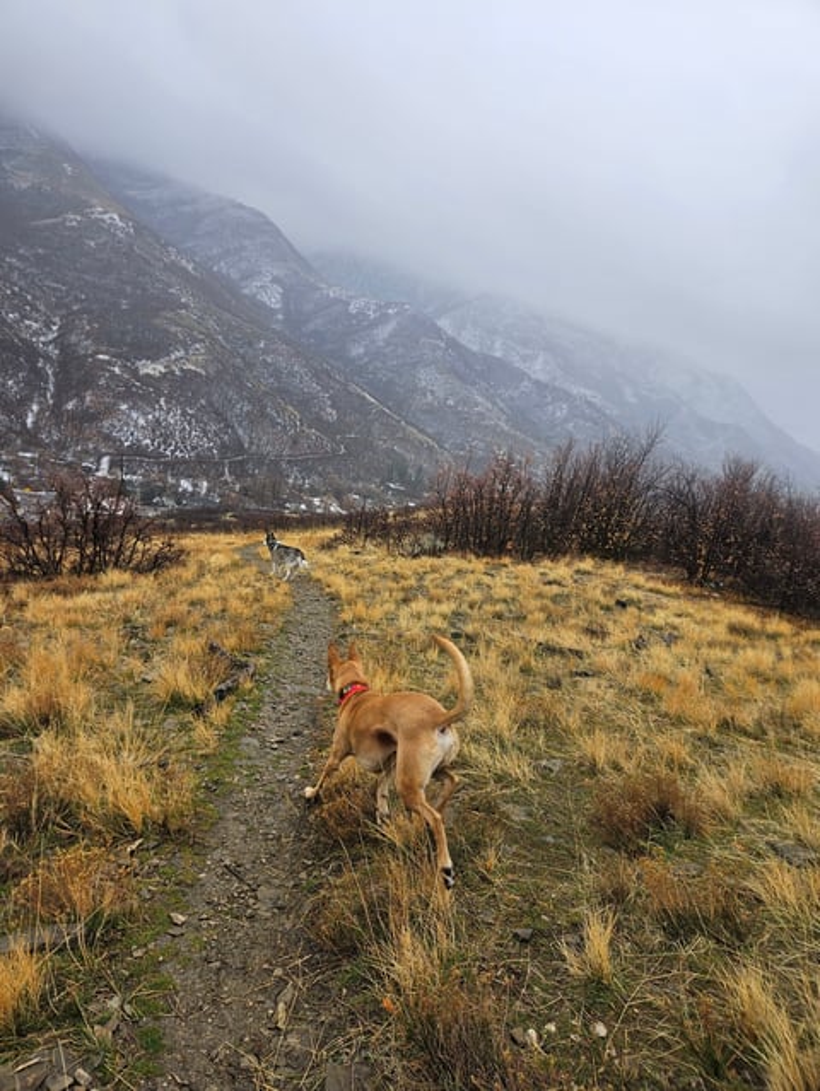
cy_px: 546
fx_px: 726
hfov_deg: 58.9
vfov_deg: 73.9
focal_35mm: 23
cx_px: 410
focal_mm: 5.4
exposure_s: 1/470
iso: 25
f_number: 1.8
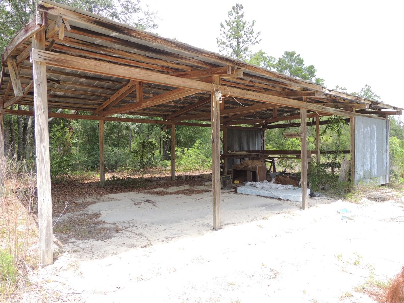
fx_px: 280
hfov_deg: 71.6
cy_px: 152
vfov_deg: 56.8
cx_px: 202
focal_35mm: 24
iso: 100
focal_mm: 4.3
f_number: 3
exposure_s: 1/250
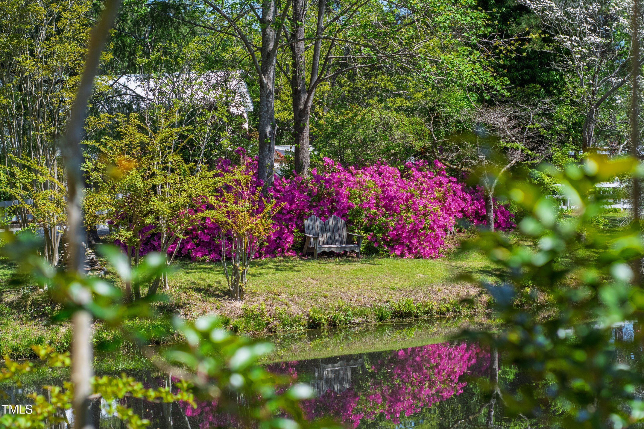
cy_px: 214
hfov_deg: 27.0
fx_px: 1342
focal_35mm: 75
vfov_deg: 18.2
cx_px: 322
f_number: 5
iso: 640
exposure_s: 1/2000
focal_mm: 50
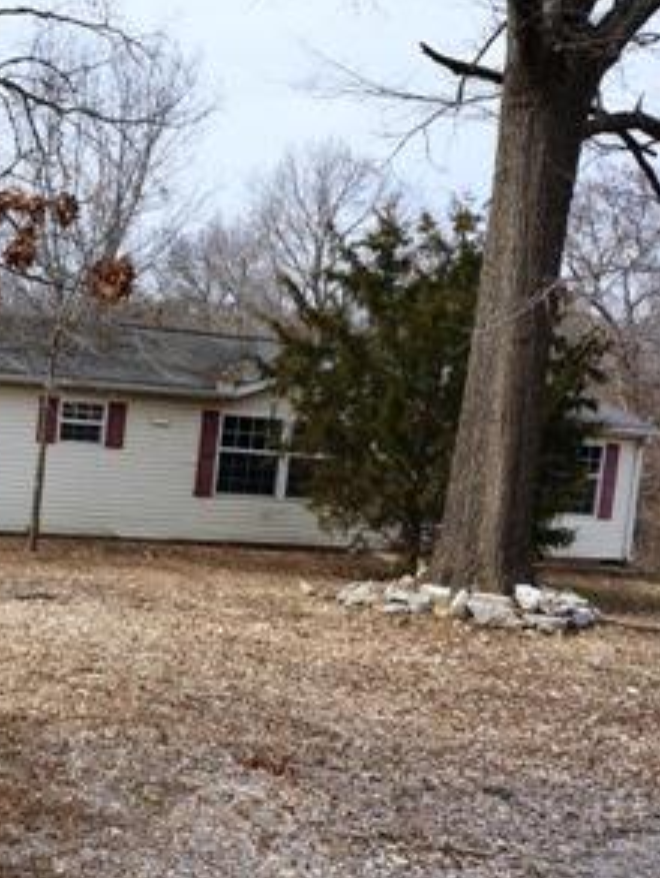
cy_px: 438
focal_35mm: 51
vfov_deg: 37.7
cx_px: 96
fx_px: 1289
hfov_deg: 27.9
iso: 100
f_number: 13
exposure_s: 1/100
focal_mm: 23
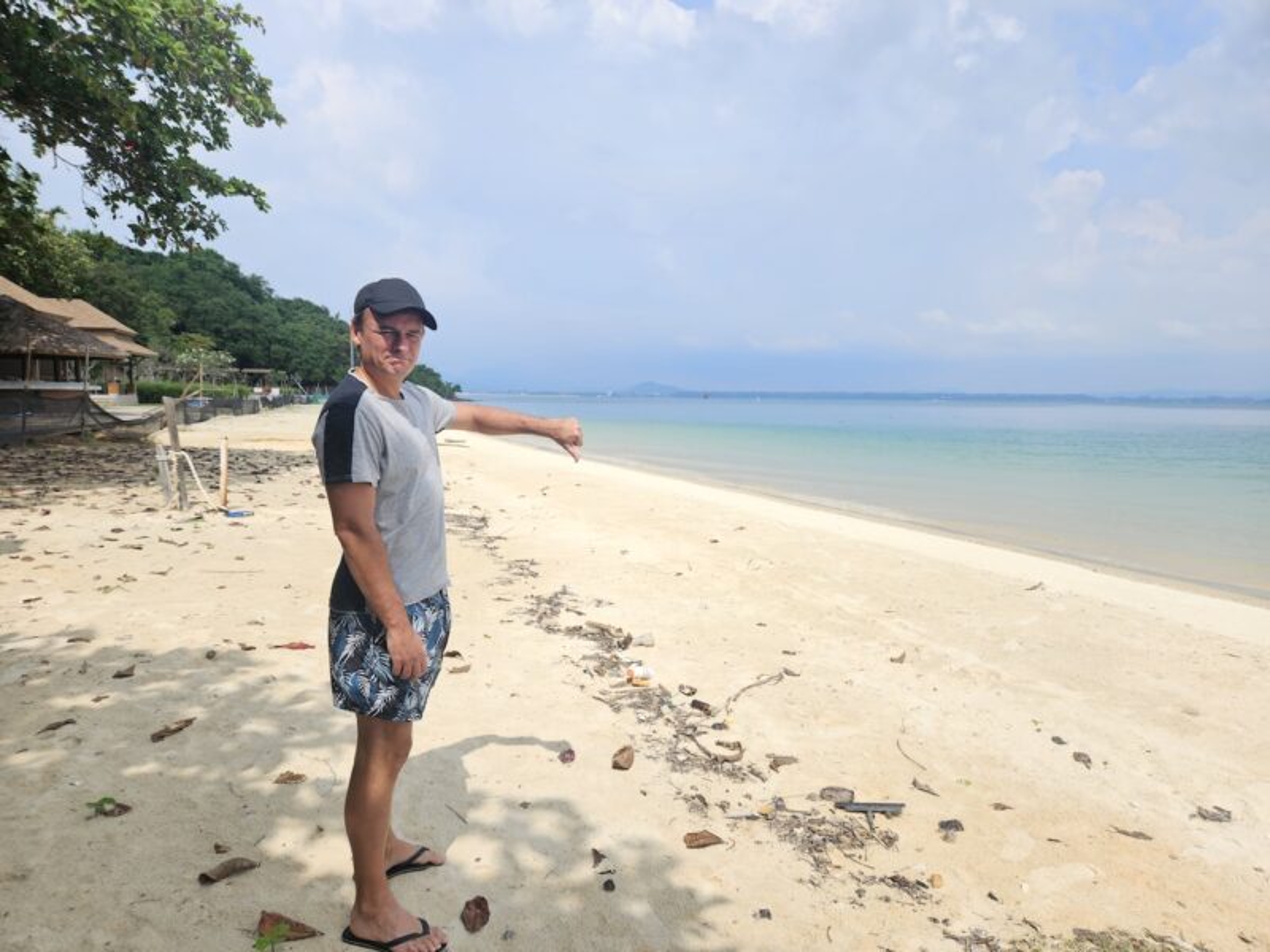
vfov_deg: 58.9
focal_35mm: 23
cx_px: 635
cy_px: 476
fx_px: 844
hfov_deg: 73.9
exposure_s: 1/1946
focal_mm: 5.4
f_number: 1.8
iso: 25
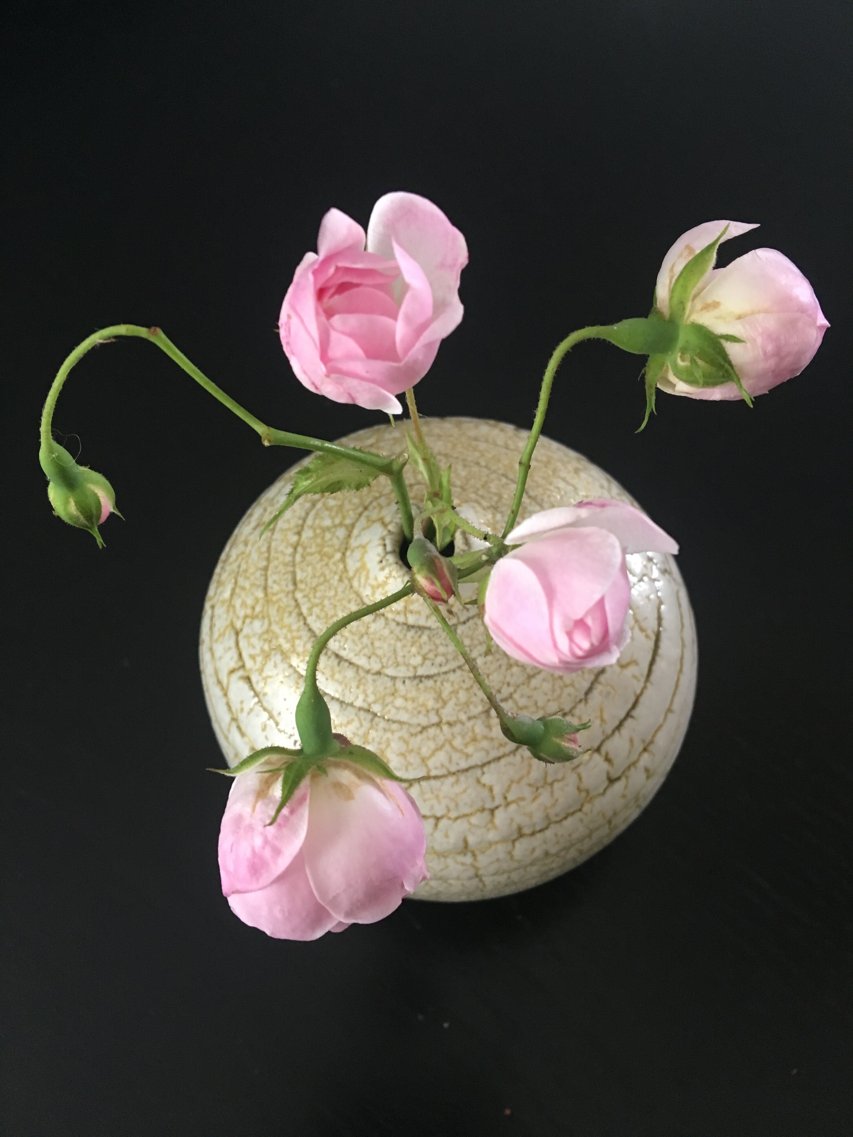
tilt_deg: -62.3
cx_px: 426
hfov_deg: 48.2
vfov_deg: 61.7
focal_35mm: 29
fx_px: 953
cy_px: 568
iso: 160
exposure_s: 1/33
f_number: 2.2
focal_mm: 4.15
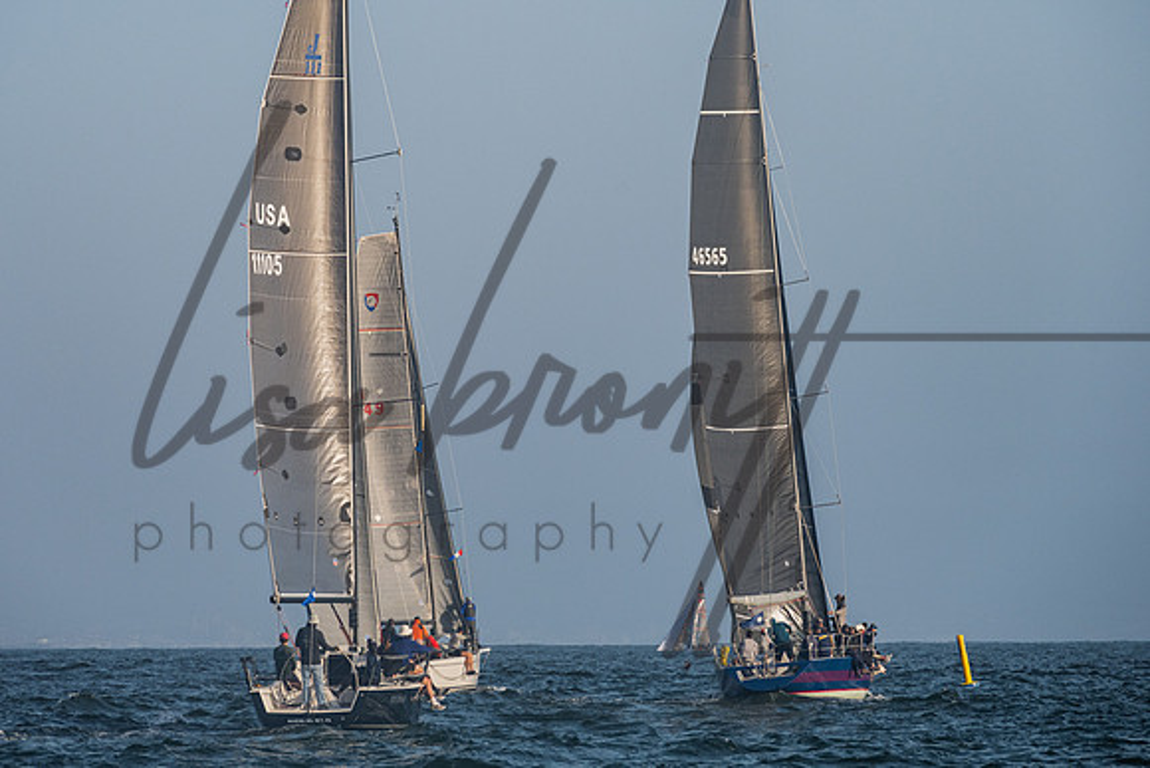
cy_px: 306
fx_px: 8359
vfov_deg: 5.3
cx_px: 525
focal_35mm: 262
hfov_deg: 7.9
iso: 400
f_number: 8
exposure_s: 1/800
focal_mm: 200
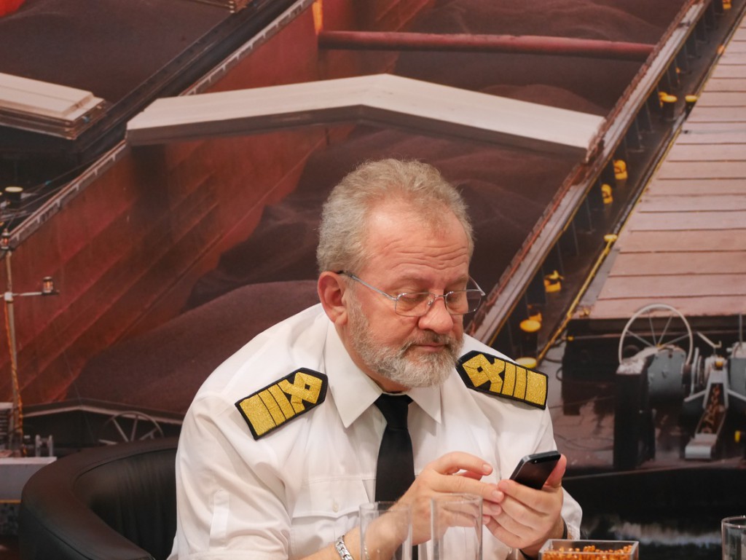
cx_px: 373
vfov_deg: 9.9
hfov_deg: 13.2
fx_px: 3234
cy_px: 280
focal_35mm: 150
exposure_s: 1/160
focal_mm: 75
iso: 1600
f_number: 4.8
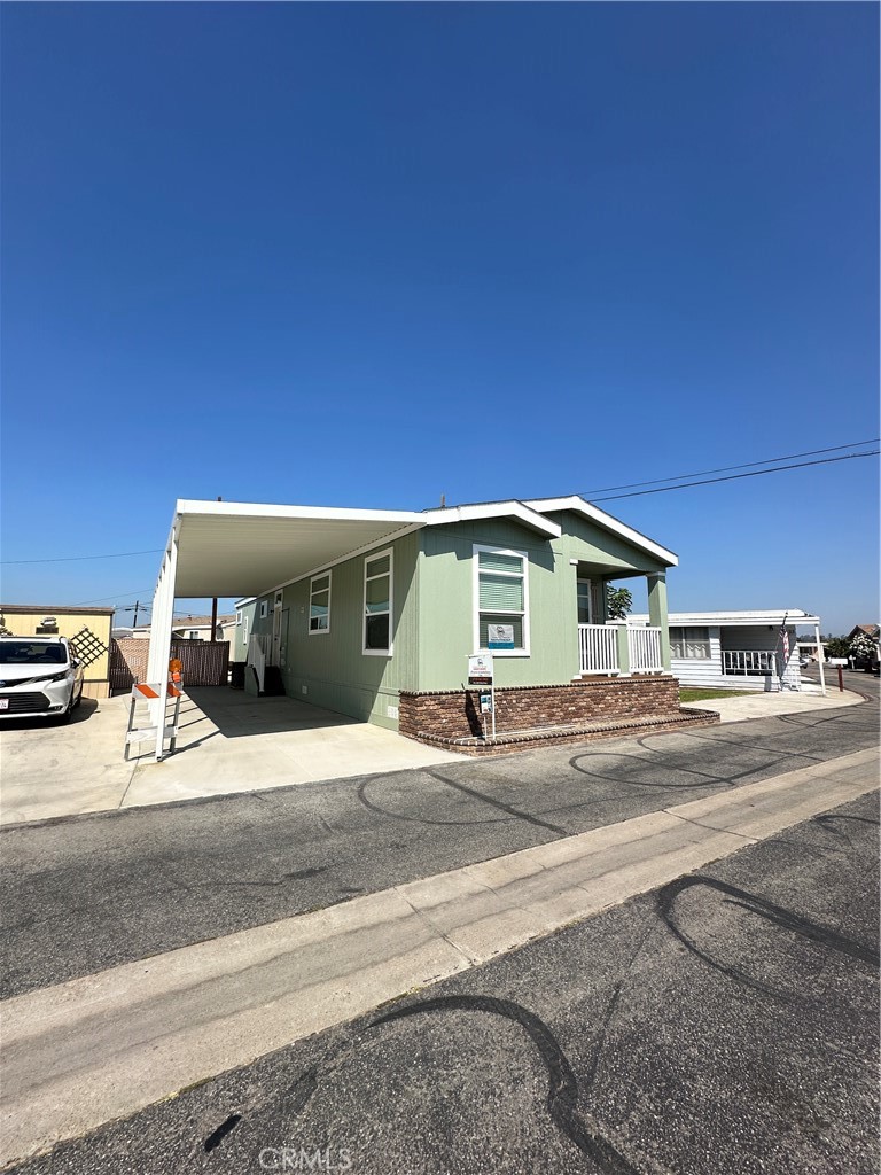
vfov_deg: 102.1
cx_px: 440
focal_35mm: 14
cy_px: 588
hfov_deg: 85.7
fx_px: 475
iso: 40
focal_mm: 2.22
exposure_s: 1/2959
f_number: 2.2
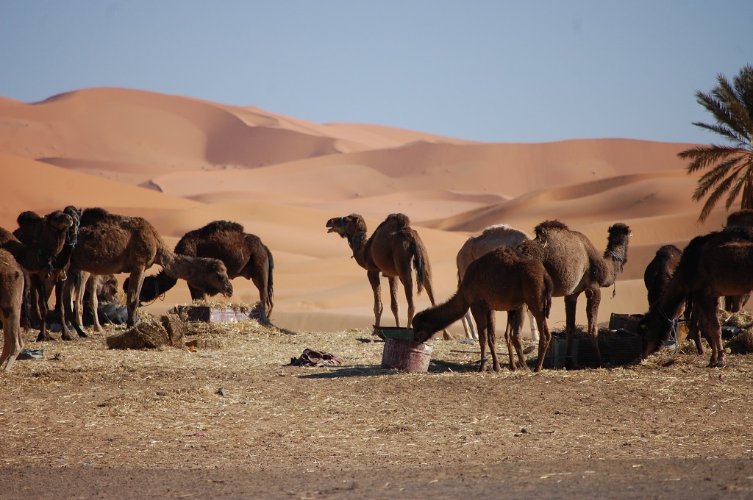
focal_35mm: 300
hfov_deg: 6.9
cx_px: 376
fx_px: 6267
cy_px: 250
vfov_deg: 4.6
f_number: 5.6
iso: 400
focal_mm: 200
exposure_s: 1/1600
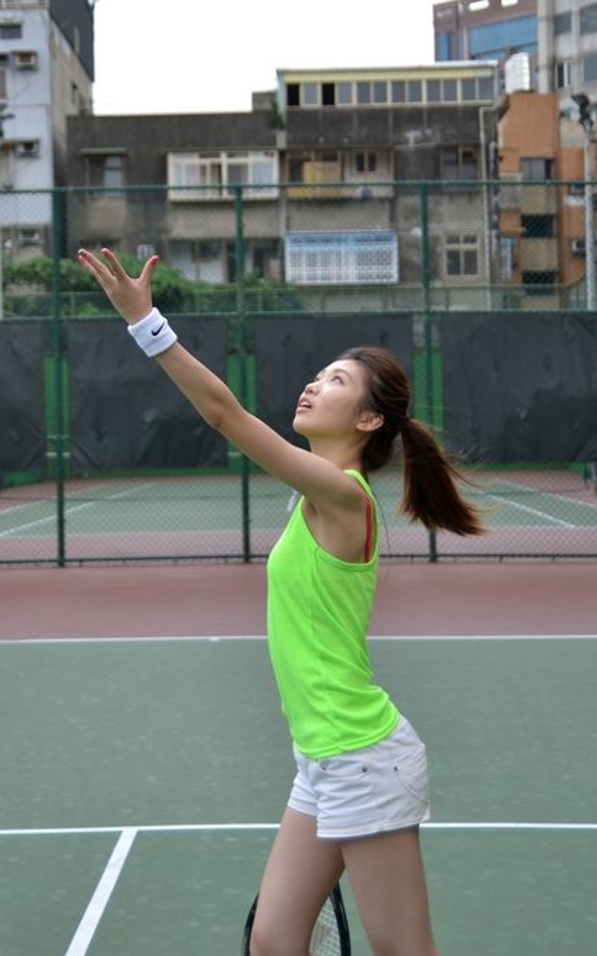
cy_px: 388
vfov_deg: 32.4
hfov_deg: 20.6
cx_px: 280
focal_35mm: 63
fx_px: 1641
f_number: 2.8
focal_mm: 30
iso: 200
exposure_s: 1/800
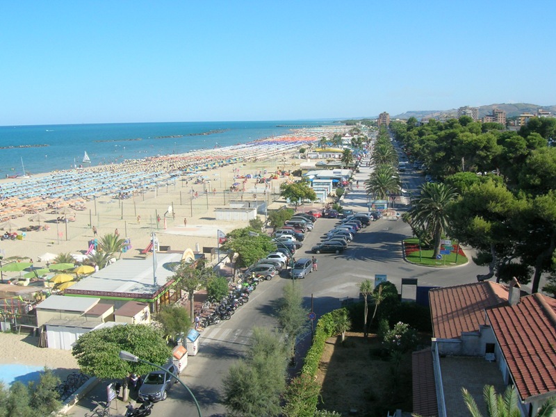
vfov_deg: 40.7
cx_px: 278
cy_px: 208
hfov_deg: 52.6
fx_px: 562
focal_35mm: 35
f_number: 4.9
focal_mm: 5.8
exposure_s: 1/310
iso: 50
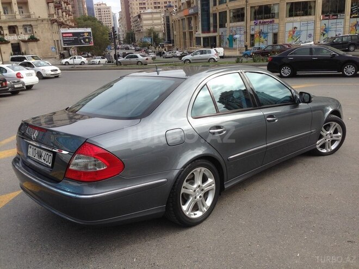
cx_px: 180
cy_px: 134
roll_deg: +3.7
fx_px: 342
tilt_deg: -16.6
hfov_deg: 55.4
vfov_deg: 42.9
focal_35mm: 33
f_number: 2.4
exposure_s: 1/903
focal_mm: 4.12
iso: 50
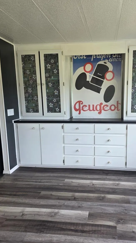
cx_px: 90
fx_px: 167
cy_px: 119
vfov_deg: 71.9
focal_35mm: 26
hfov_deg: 43.8
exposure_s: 1/180
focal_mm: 6.25
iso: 64
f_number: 1.7
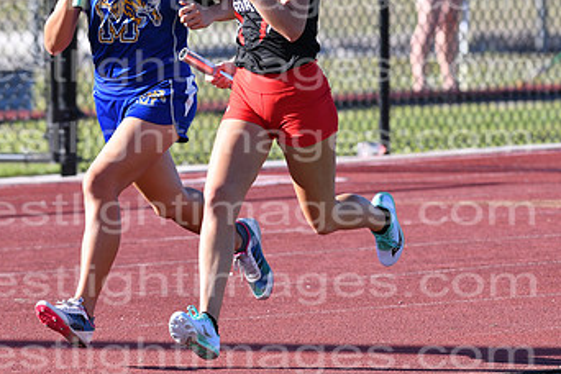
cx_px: 164
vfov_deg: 1.8
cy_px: 106
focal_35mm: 764
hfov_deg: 2.7
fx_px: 11905
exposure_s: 1/1600
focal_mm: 300
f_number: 5.6
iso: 400
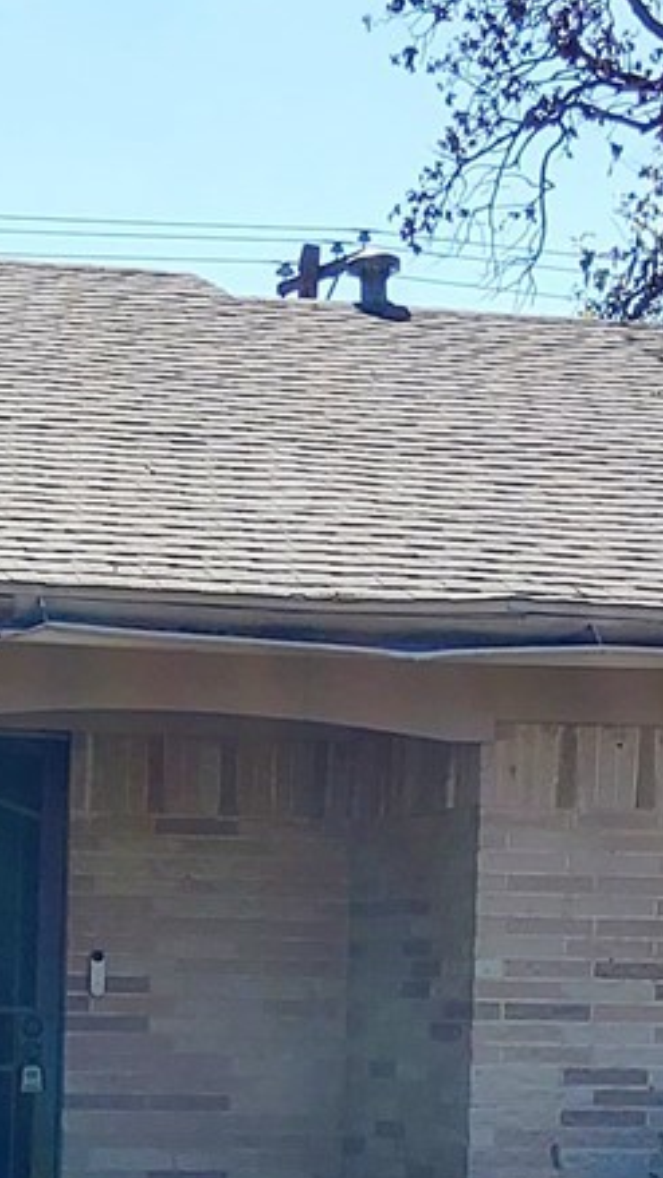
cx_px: 153
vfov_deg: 15.8
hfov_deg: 9.2
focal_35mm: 132
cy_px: 1301
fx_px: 4125
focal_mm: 3.08
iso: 50
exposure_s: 1/1250
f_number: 2
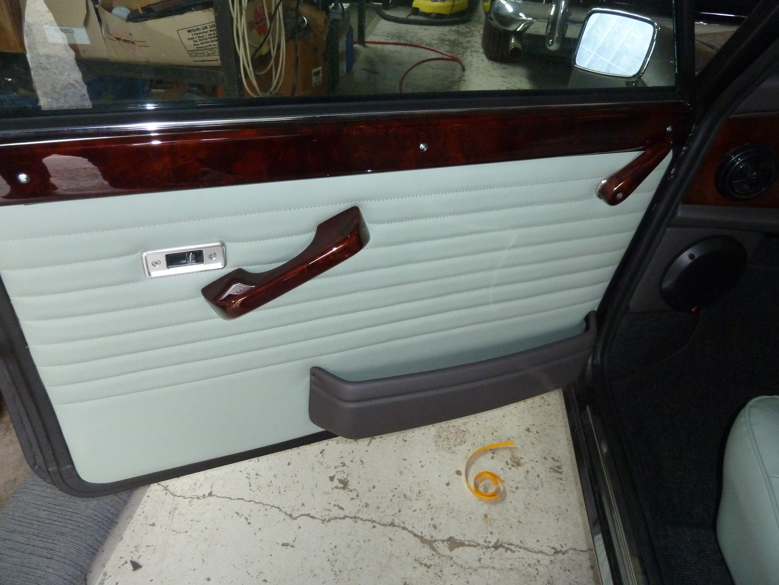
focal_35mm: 25
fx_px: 563
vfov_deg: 54.9
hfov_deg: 69.4
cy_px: 292
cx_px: 390
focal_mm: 4.1
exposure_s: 1/30
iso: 400
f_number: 3.3
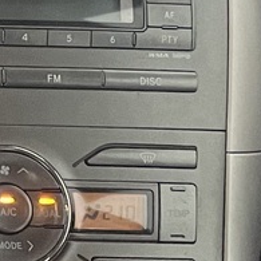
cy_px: 3
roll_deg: -2.5
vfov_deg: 10.2
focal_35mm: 170
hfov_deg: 8.6
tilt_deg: -22.6
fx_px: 1450
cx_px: -525
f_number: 1.6
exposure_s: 1/60
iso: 320
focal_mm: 4.2
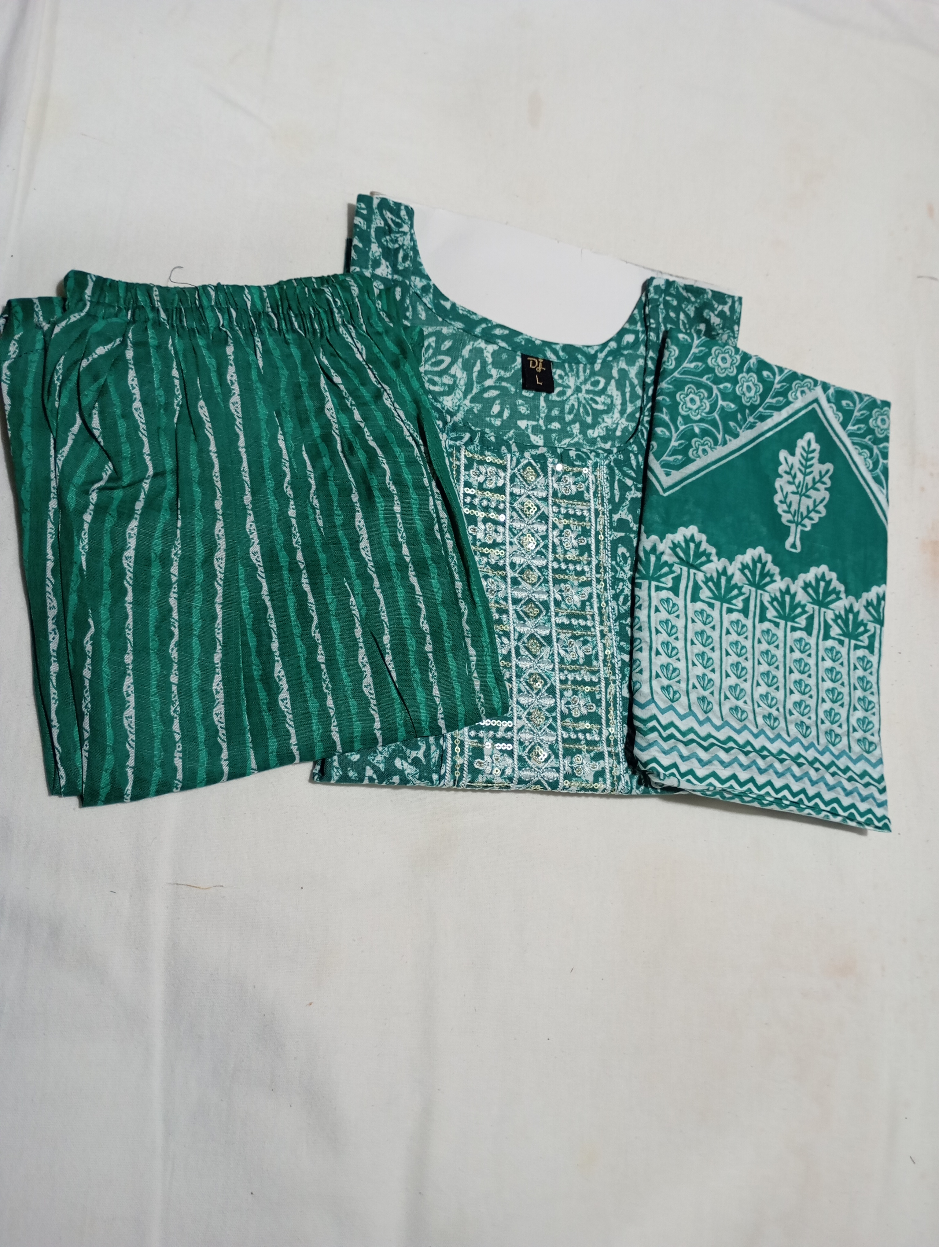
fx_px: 1010
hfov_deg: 49.9
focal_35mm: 28
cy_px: 624
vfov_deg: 63.4
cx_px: 470
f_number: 1.8
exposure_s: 1/20
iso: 1132
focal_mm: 4.27
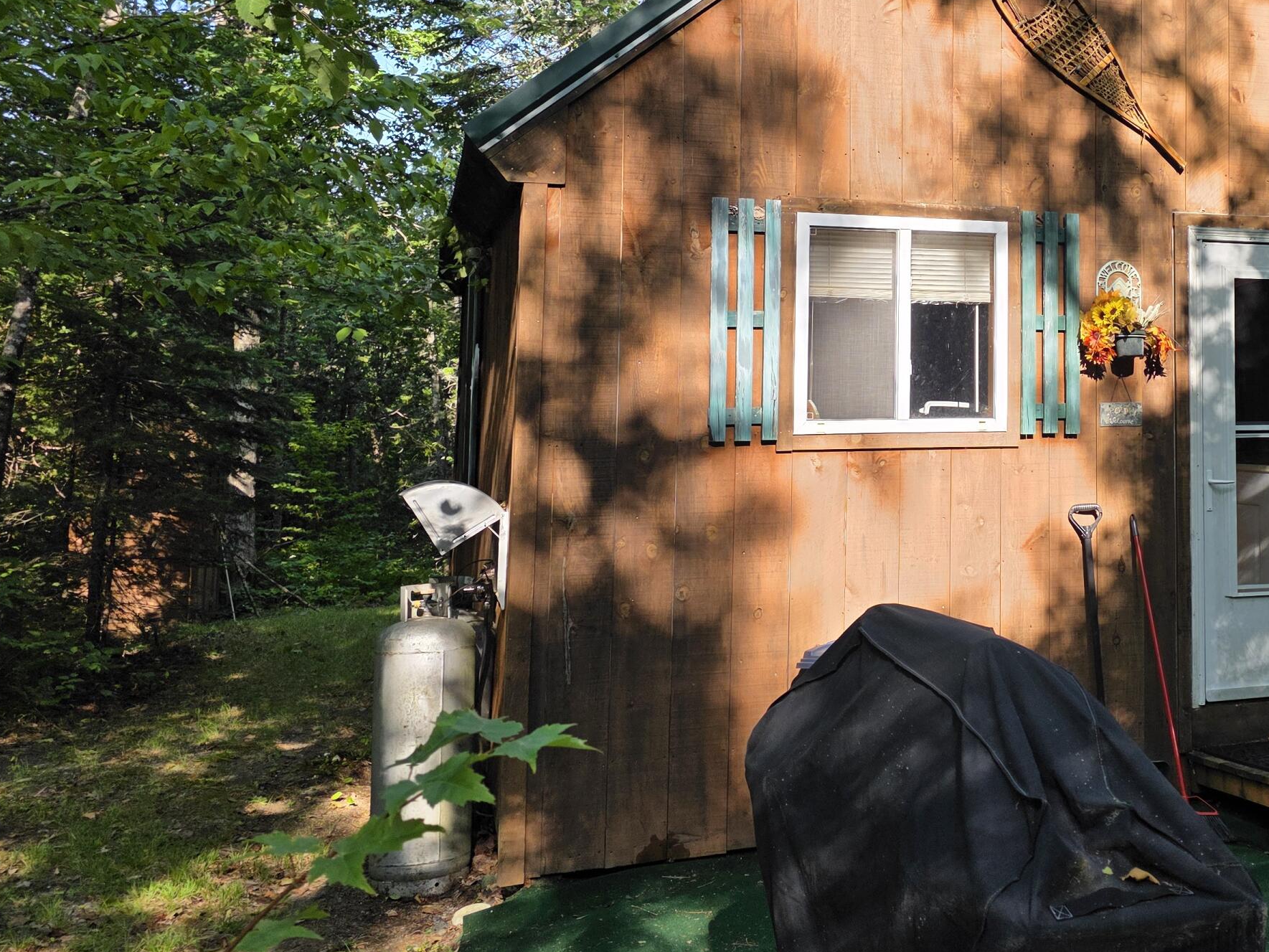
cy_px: 275
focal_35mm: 39
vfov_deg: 36.2
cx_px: 985
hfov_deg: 45.8
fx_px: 1430
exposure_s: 1/359
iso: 25
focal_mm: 6.3
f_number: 1.7
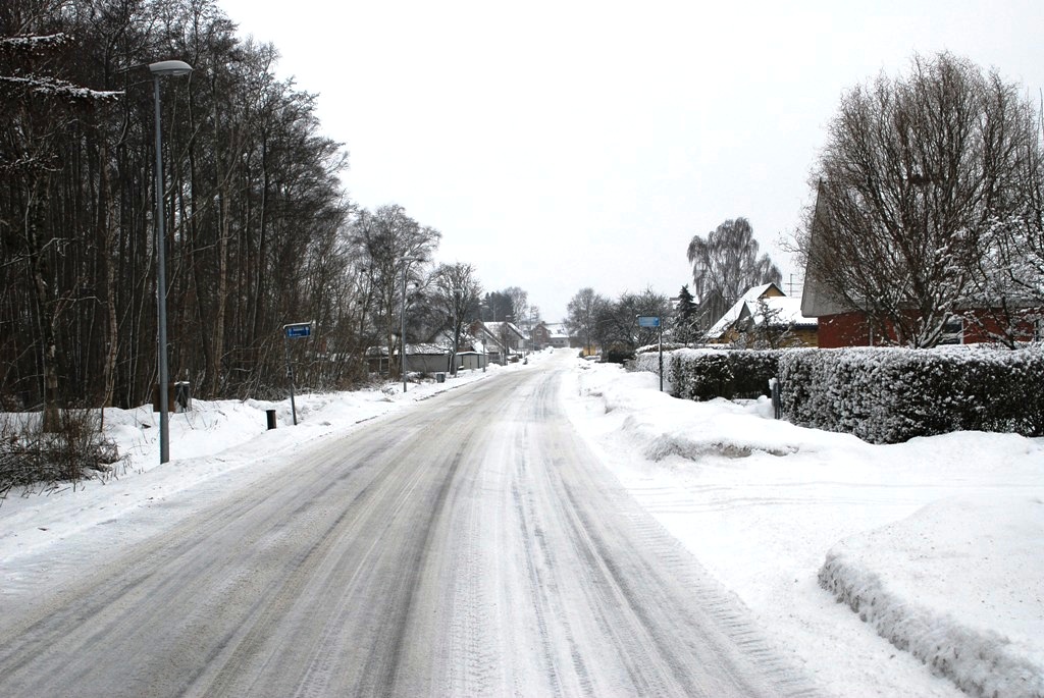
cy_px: 349
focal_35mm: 52
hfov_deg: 37.8
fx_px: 1524
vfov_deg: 25.8
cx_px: 522
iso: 320
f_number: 10
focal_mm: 35
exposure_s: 1/250
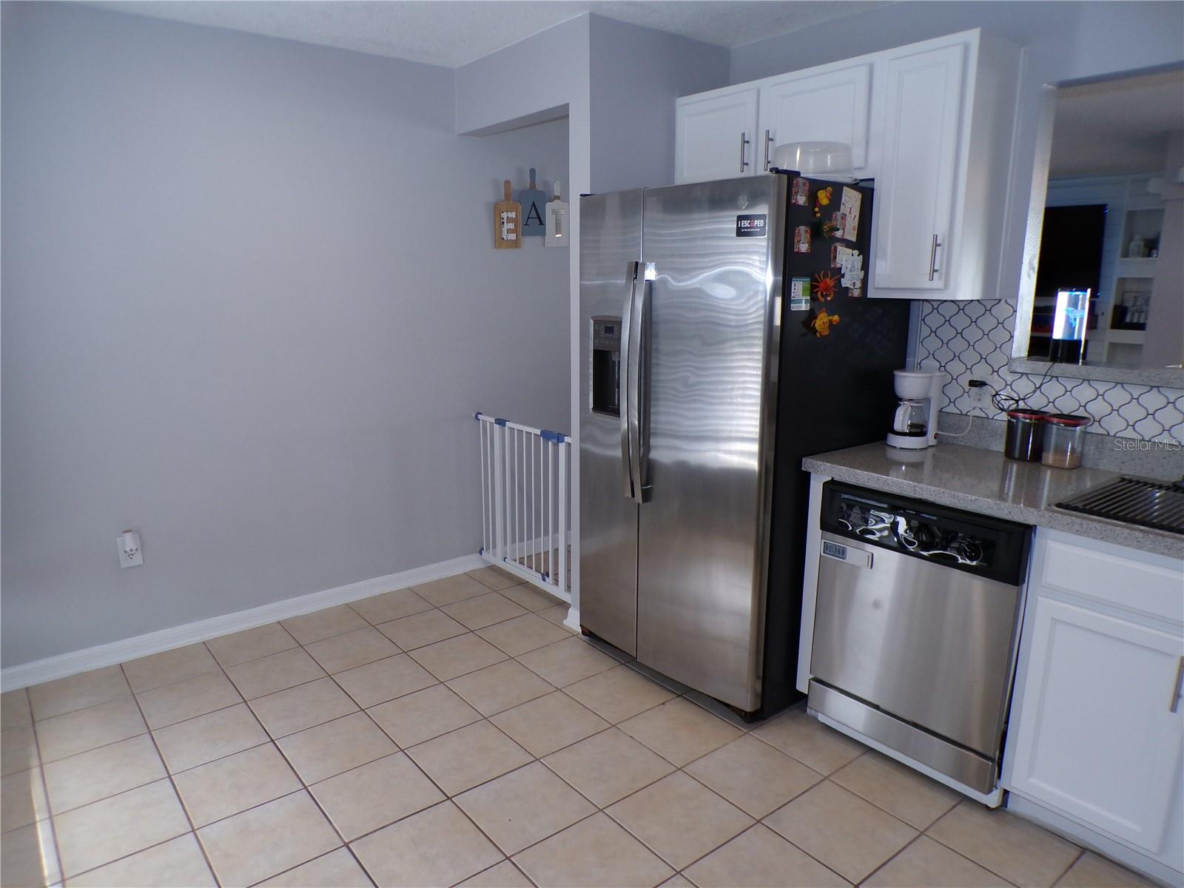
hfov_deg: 71.6
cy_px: 444
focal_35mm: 24
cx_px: 592
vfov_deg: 56.8
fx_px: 821
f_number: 3
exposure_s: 1/60
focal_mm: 4.3
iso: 200
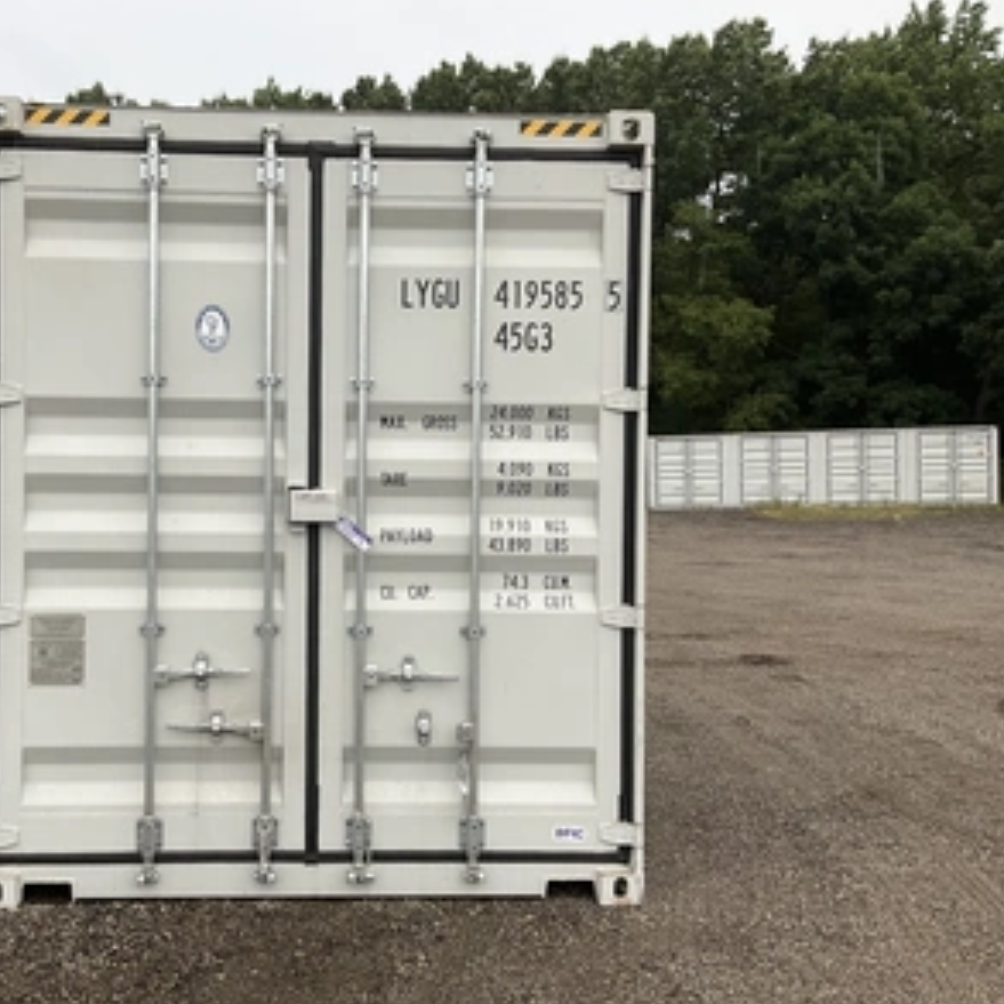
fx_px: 1148
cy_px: 497
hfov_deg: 46.4
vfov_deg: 47.2
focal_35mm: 35
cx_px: 329
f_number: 1.8
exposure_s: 1/209
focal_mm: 3
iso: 20
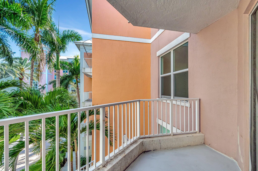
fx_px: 107
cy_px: 86
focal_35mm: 15
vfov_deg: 77.2
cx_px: 129
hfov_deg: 100.4
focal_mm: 10
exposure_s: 1/3200
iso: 640
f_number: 8
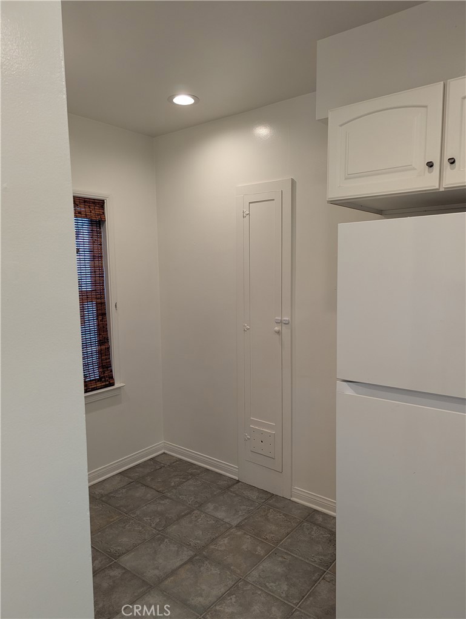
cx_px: 233
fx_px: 430
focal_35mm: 24
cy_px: 310
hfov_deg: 56.9
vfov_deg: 71.5
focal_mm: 6.81
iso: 182
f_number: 1.85
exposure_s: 1/120
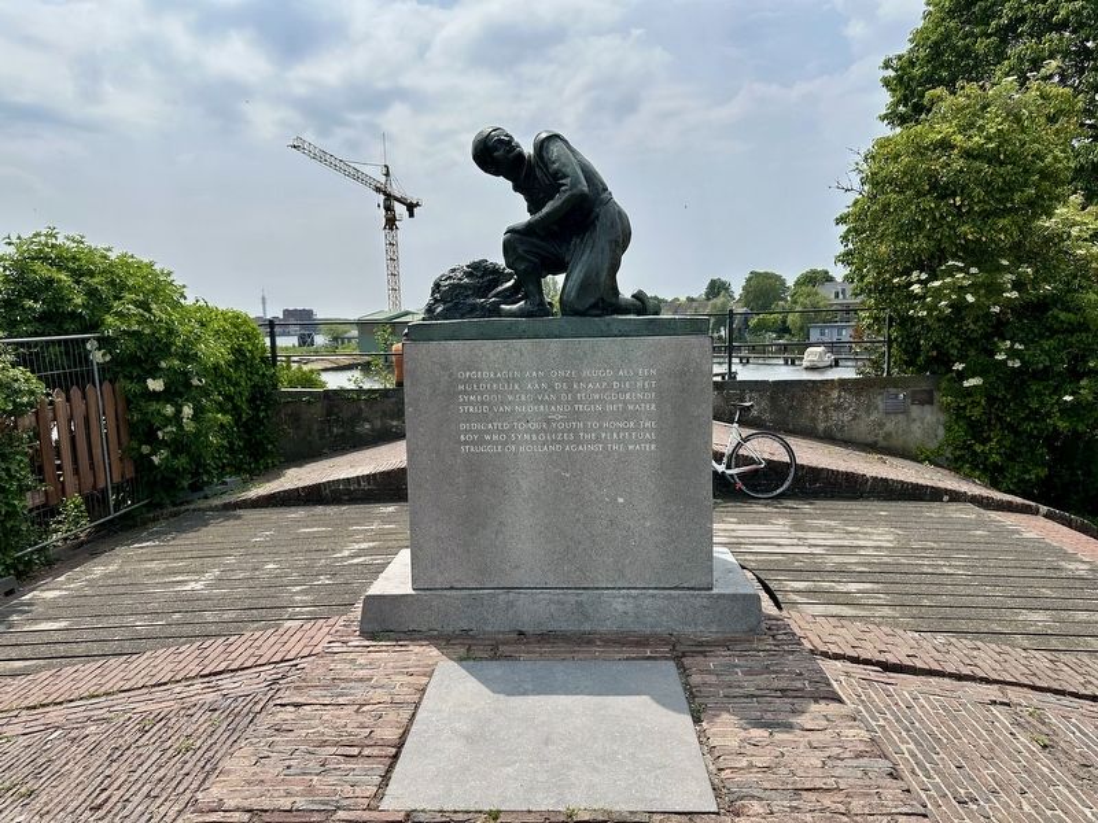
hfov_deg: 71.6
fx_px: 761
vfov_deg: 56.8
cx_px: 549
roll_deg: +1.1
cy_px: 412
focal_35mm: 24
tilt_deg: -7.7
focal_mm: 6.86
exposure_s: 1/8197
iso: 80
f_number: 1.78
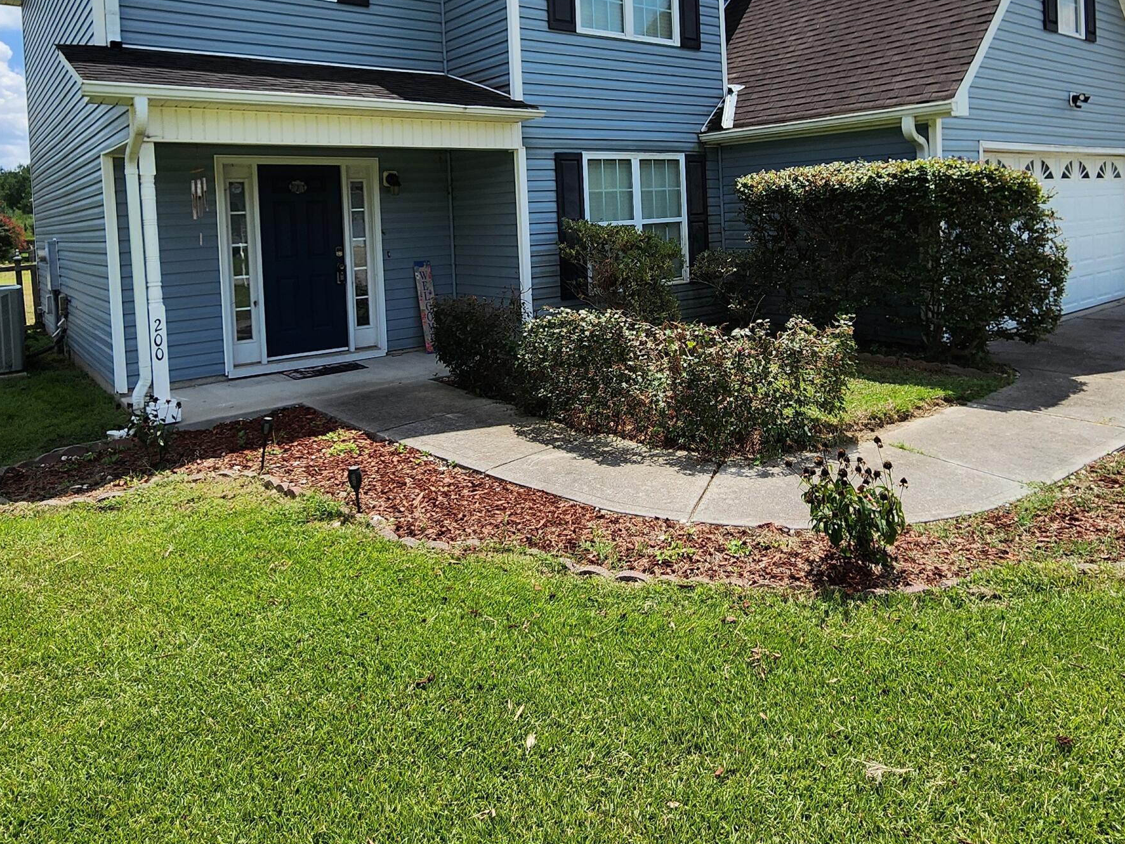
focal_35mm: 22
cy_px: 237
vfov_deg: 58.7
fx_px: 715
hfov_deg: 76.4
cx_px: 573
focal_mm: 2.2
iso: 50
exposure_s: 1/2283
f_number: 2.2
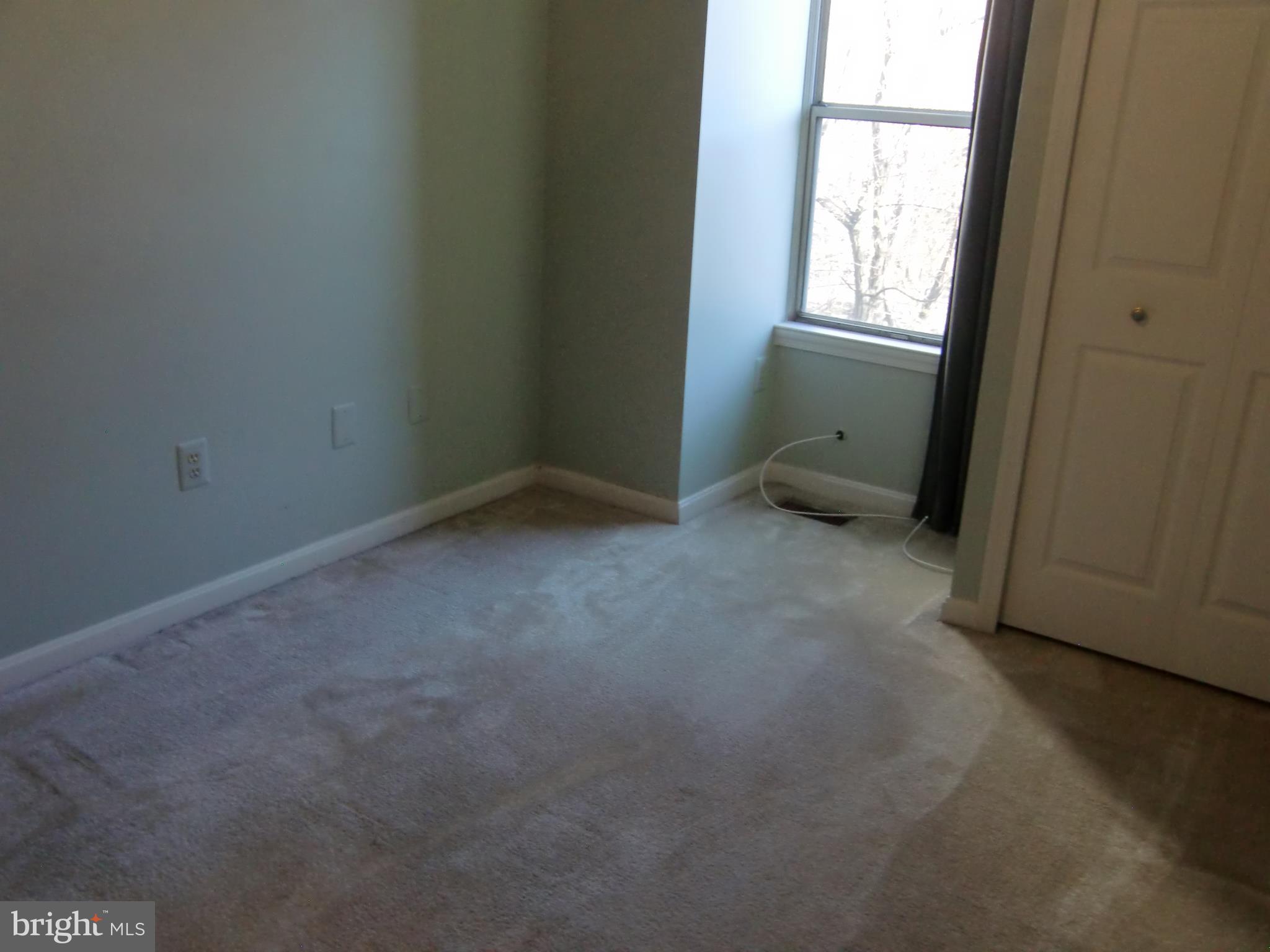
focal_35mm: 29
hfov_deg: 61.7
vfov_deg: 48.2
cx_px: 635
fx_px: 1064
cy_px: 476
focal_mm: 5.2
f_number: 3.5
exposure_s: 1/60
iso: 320
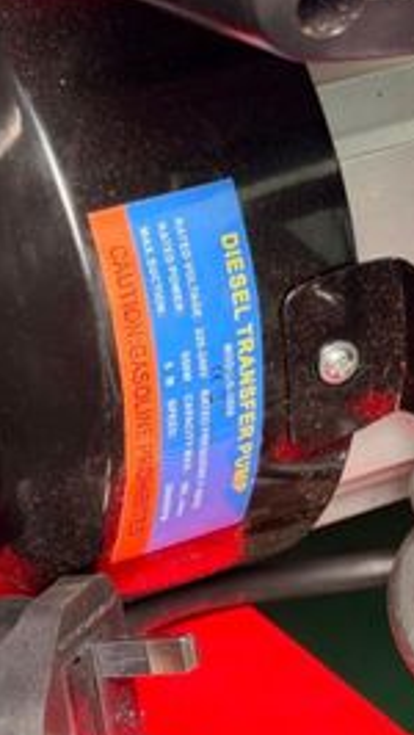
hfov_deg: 10.3
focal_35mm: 118
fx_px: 2298
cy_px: 586
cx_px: 157
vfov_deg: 18.0
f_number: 1.78
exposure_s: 1/149
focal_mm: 6.76
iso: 200
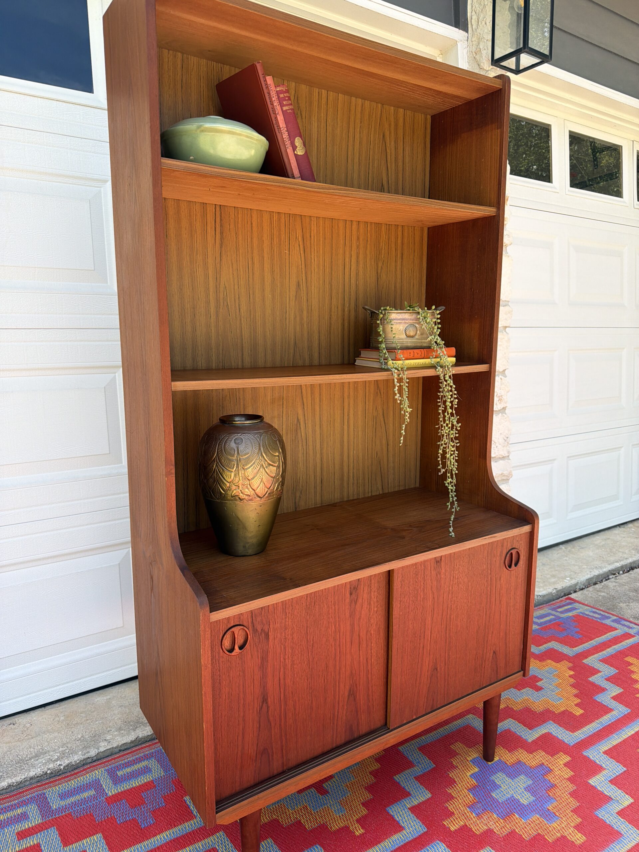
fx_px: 591
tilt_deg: -6.7
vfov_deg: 71.6
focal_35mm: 24
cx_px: 320
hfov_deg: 56.8
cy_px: 426
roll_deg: +2.2
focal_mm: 6.76
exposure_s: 1/627
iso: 80
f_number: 1.78
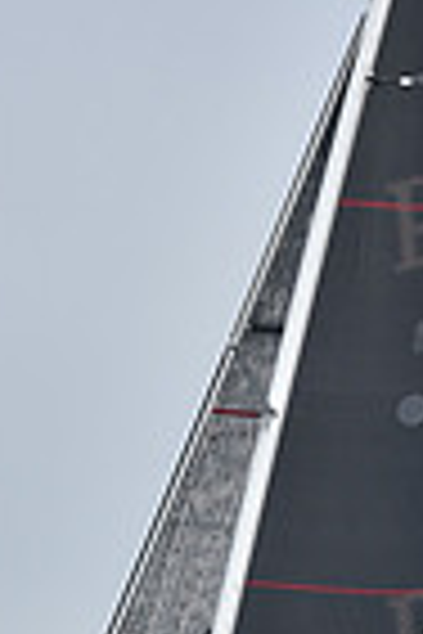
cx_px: 155
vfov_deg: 7.1
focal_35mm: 288
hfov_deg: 4.8
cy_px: 868
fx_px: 5076
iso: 250
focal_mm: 70
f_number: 10
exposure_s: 1/800
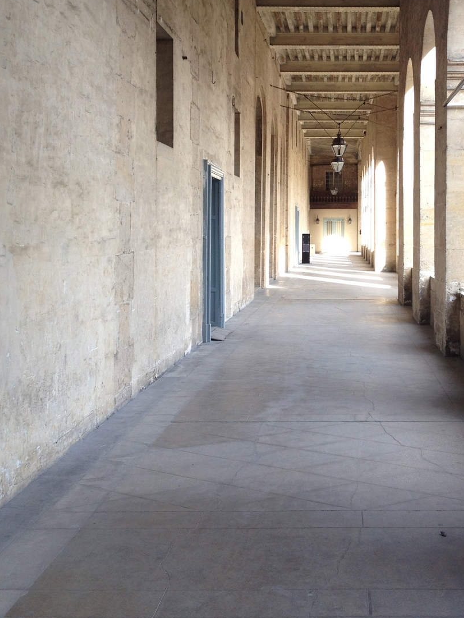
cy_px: 230
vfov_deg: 36.6
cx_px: 342
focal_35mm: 52
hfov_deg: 27.7
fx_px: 929
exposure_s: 1/128
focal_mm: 4.28
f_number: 2.4
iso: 64
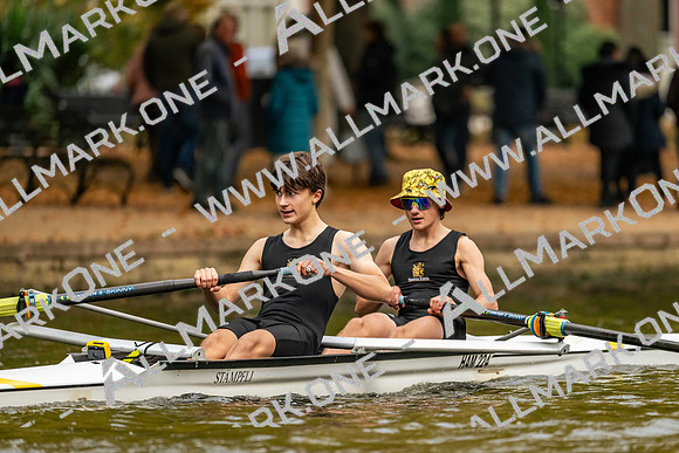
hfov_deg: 5.2
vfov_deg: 3.4
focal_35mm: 400
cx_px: 340
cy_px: 226
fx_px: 7546
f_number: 4.5
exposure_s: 1/2500
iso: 2200
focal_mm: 400
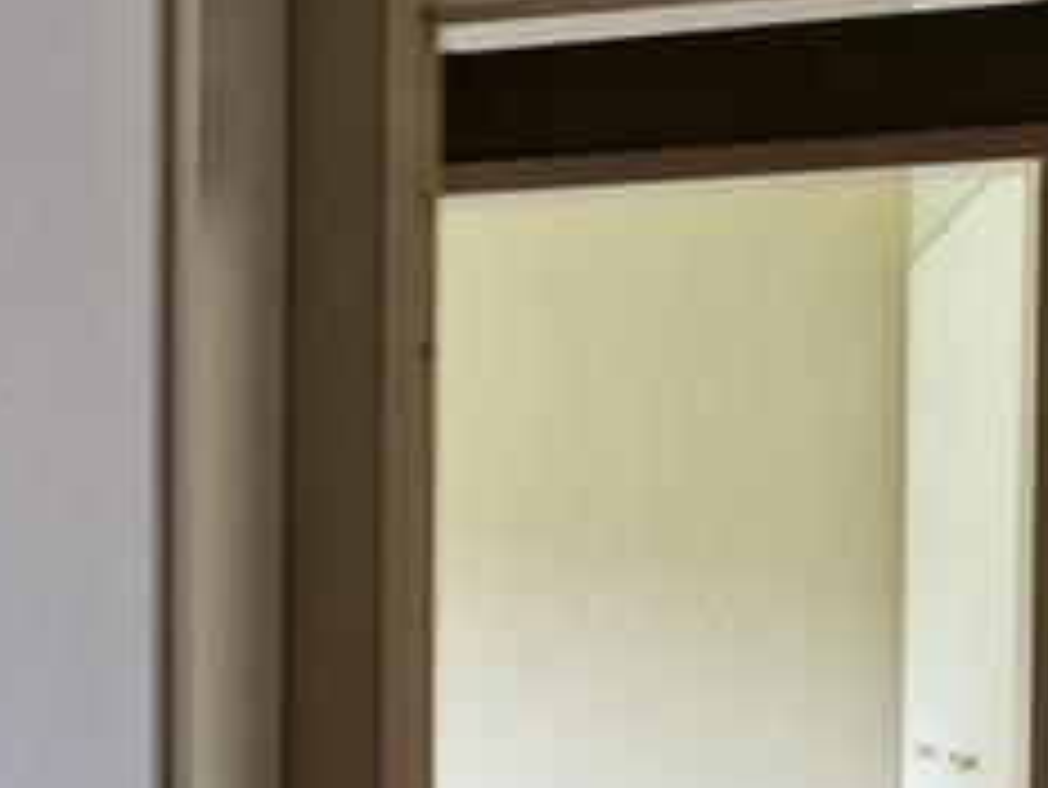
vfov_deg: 18.2
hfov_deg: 22.8
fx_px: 2393
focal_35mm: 79
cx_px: -202
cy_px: 793
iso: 125
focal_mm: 5.54
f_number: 1.8
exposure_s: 1/100
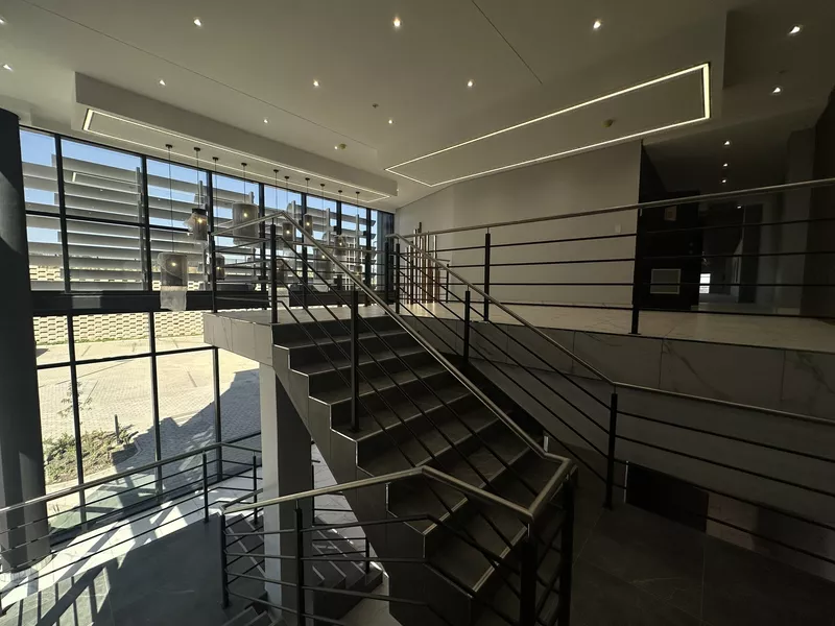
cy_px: 313
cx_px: 418
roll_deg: -0.9
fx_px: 338
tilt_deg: -4.3
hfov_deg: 102.1
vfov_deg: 85.7
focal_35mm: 14
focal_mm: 2.22
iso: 40
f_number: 2.2
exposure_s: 1/764
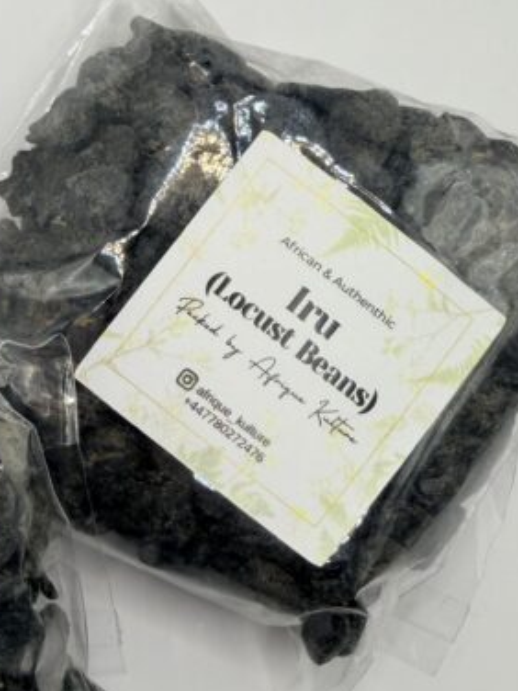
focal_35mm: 51
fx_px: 1018
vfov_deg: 36.8
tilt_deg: -78.1
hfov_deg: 27.2
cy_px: 494
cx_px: 24
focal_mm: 2.22
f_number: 2.2
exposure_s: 1/100
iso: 16
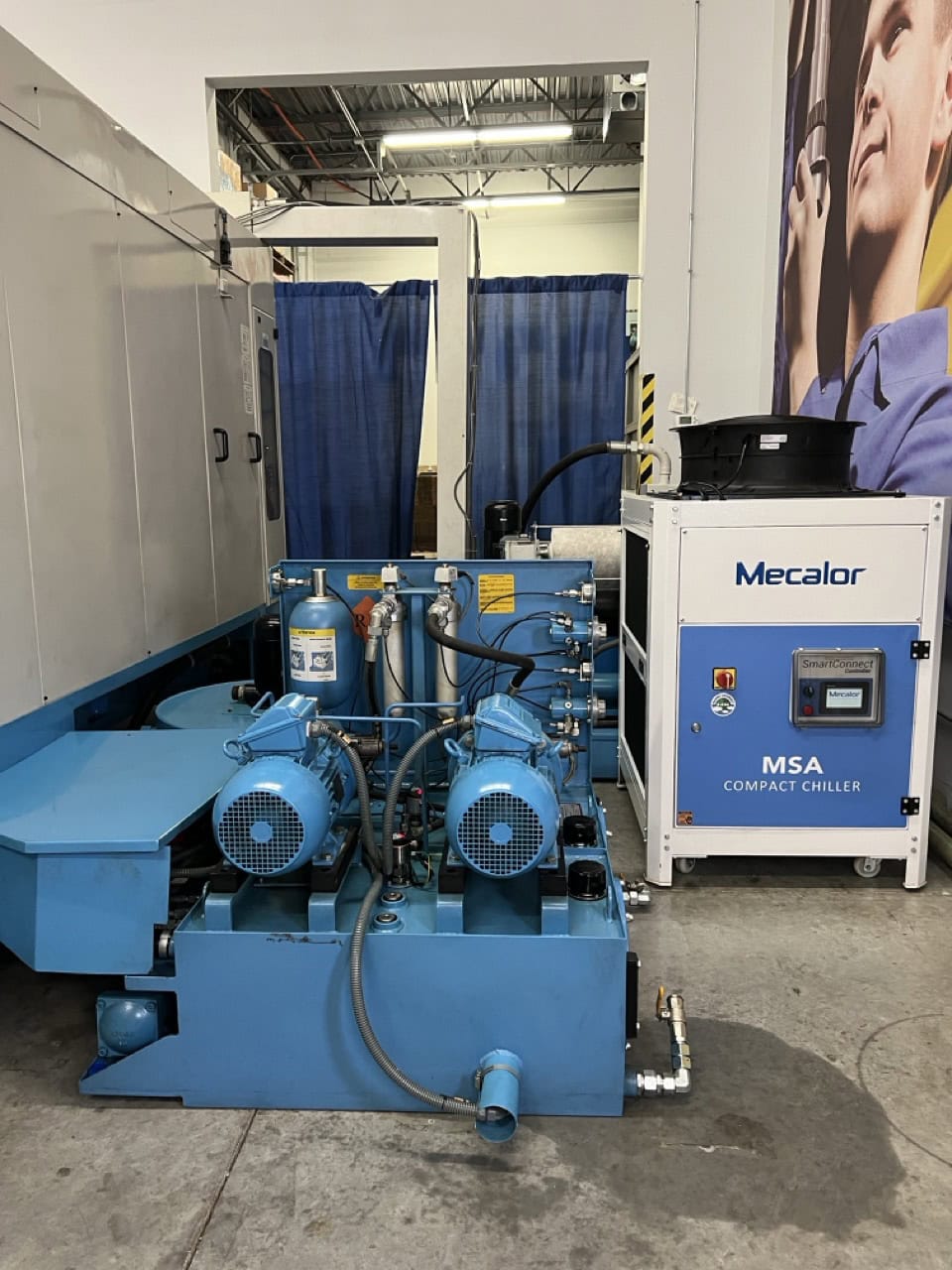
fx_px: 953
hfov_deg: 53.1
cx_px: 476
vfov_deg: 67.3
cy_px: 635
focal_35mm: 26
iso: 250
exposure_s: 1/60
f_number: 1.5
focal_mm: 5.7
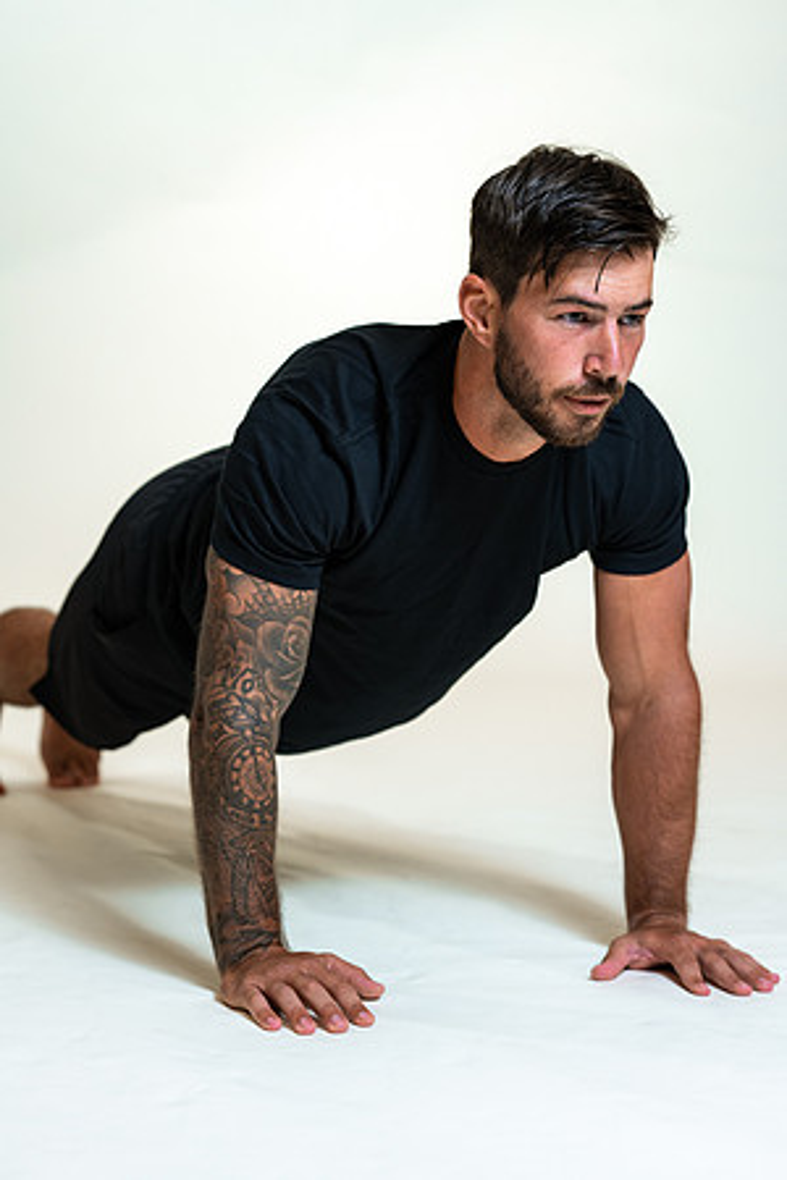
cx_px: 394
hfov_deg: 16.1
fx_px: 2787
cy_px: 590
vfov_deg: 23.9
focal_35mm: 85
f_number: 4
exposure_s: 1/160
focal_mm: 85
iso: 320
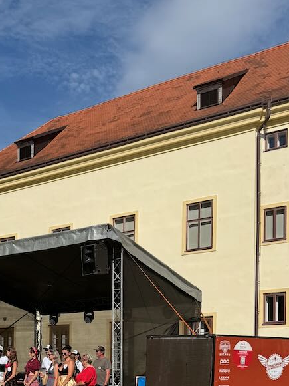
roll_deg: -0.1
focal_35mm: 53
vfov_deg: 33.6
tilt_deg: +1.0
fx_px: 590
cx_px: 27
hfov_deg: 26.6
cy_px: 371
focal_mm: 6.76
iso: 80
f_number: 1.78
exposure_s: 1/7937
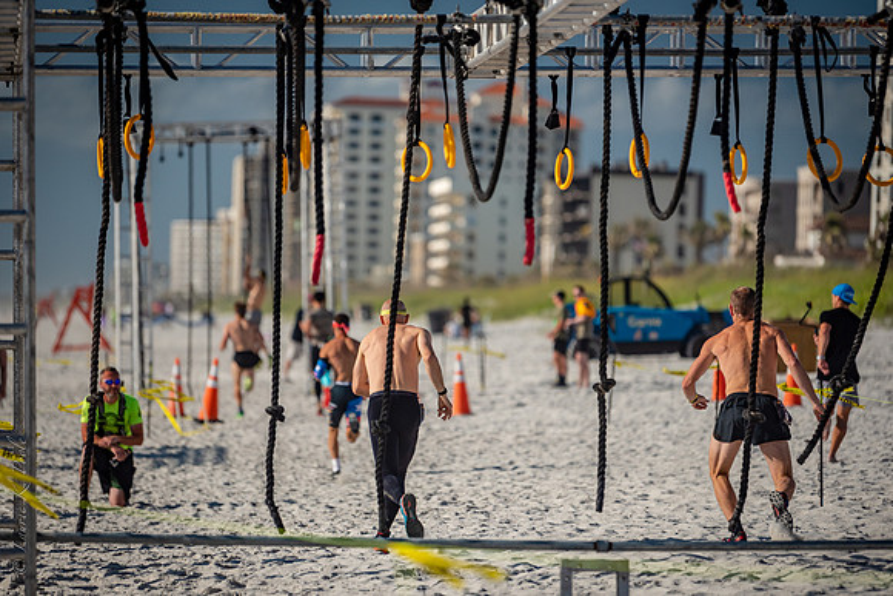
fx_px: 5477
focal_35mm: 221
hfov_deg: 9.3
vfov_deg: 6.2
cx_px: 400
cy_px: 286
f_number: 2.8
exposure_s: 1/4000
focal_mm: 200
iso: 320
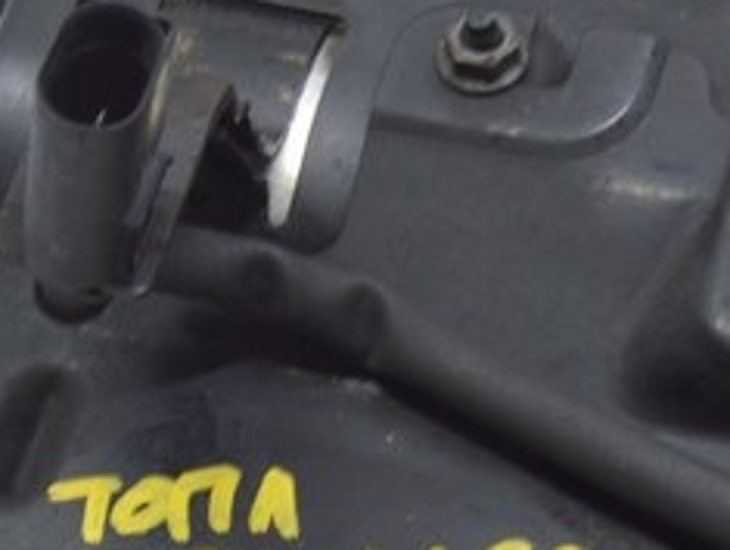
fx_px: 3971
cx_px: 631
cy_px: 517
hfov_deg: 10.5
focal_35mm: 188
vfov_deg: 7.9
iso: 400
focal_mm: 30
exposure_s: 1/20
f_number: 5.6
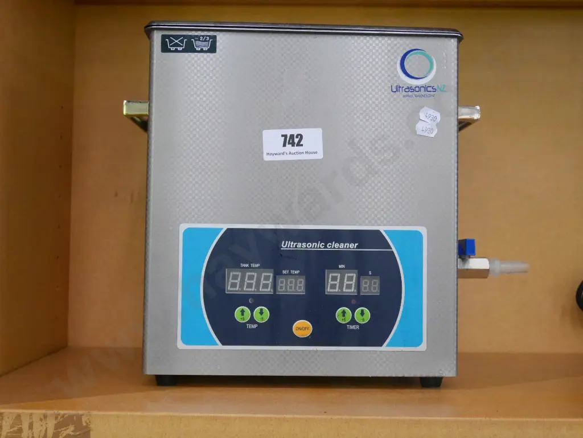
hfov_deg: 46.8
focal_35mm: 40
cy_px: 219
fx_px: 674
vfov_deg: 36.0
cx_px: 292
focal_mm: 20
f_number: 4.6
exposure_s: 1/50
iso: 3200
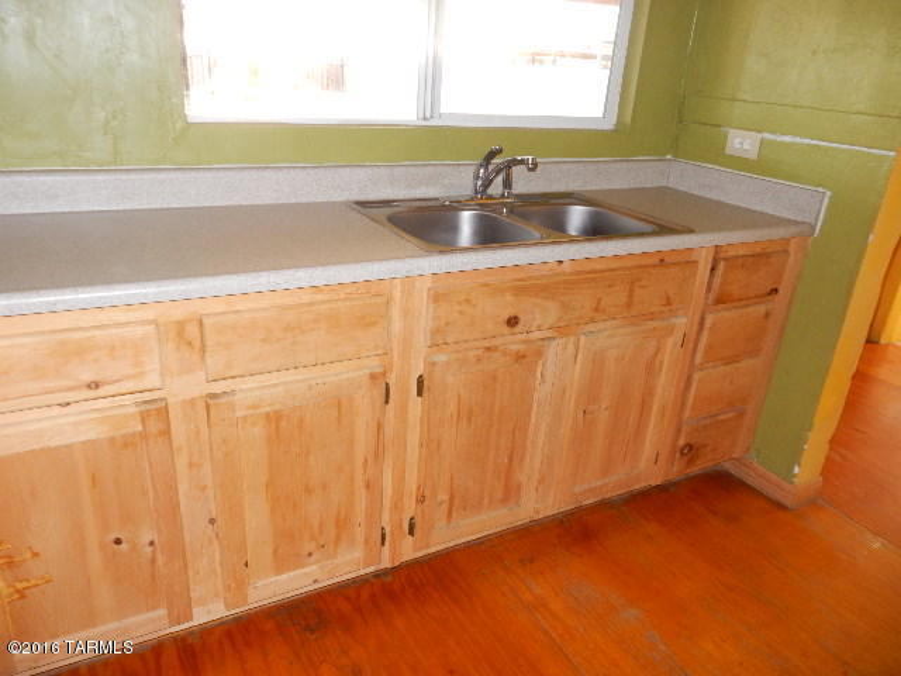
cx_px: 450
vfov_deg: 54.9
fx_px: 651
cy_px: 338
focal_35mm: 25
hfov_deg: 69.4
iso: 200
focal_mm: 4.5
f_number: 3.7
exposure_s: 1/30
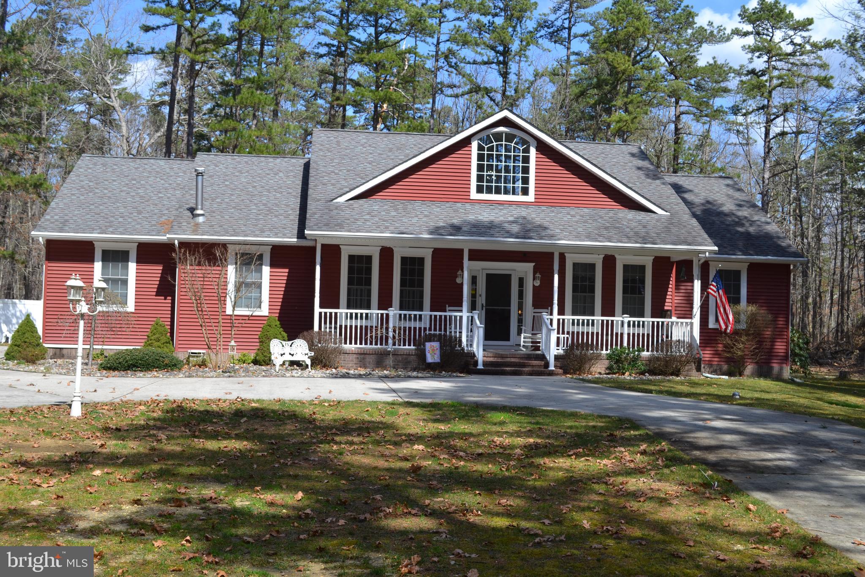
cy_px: 288
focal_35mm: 39
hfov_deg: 49.6
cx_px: 432
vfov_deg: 34.2
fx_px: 937
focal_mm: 26
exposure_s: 1/250
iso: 100
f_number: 8
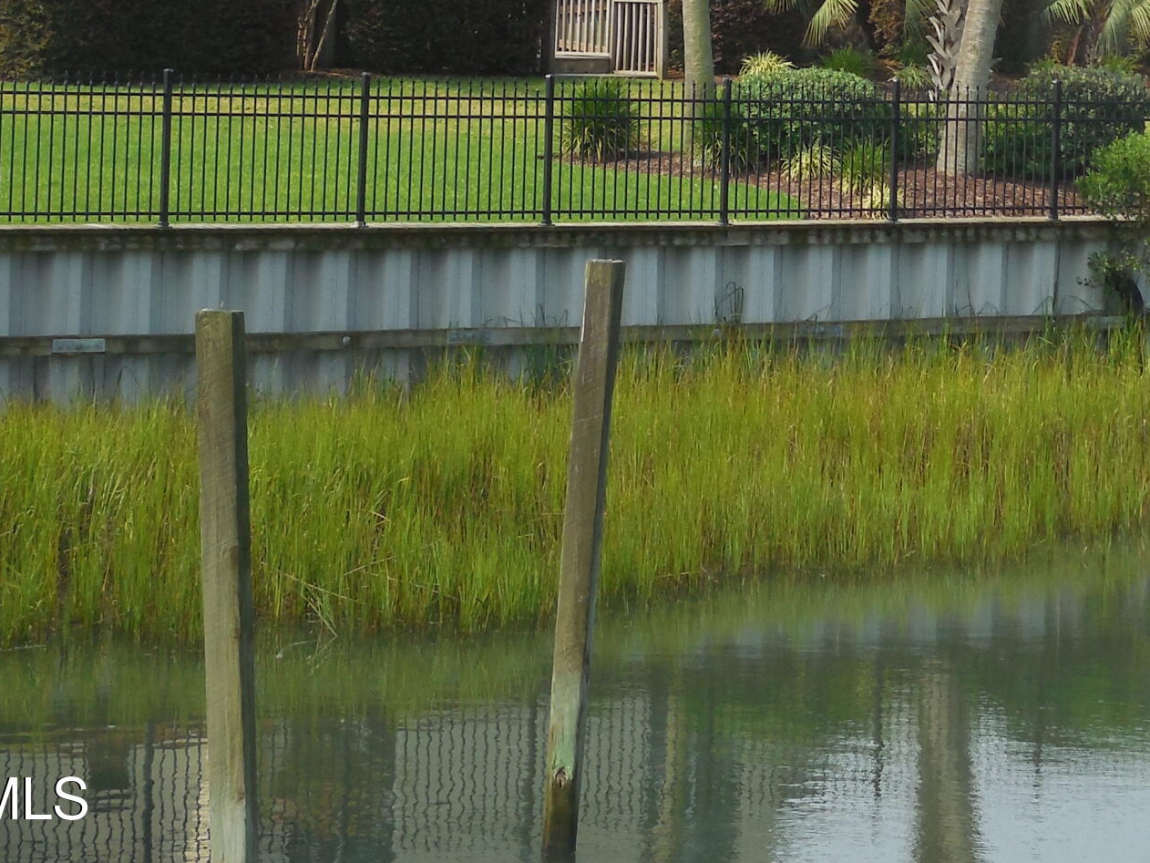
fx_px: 5449
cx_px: 1026
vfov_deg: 9.0
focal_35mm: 164
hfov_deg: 12.0
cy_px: -132
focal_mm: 12.5
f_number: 4.4
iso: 125
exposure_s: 1/500
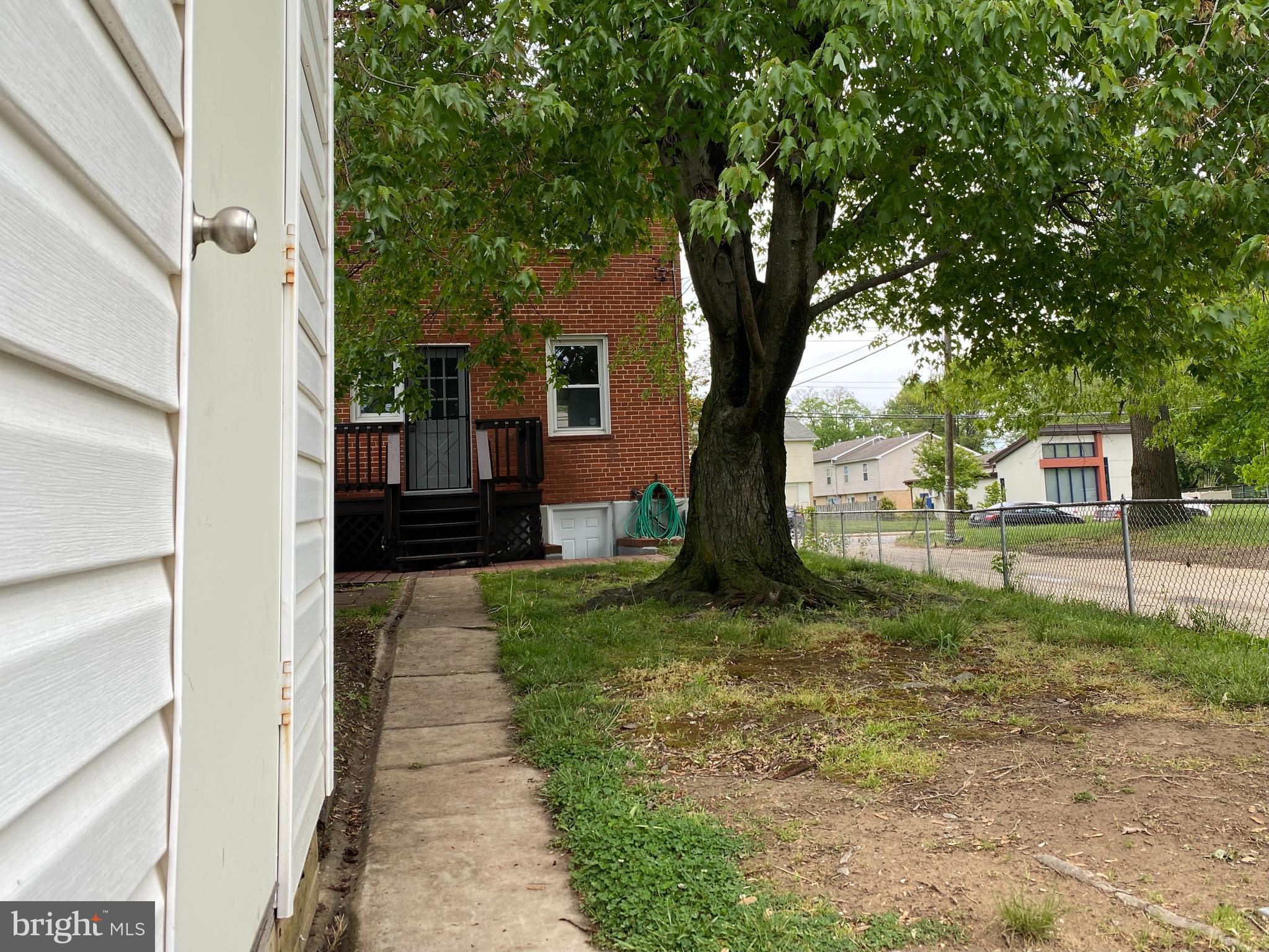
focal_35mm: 26
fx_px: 953
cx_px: 634
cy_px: 476
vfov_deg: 53.1
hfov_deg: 67.3
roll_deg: +2.1
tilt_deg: +5.1
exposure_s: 1/510
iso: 32
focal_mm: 4.25
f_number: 1.8
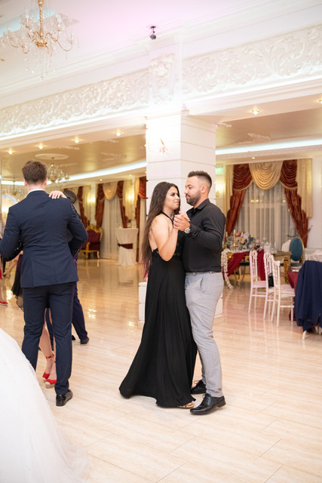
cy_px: 242
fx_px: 469
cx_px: 161
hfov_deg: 37.9
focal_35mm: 35
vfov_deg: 54.4
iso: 1600
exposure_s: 1/125
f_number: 2
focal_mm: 23
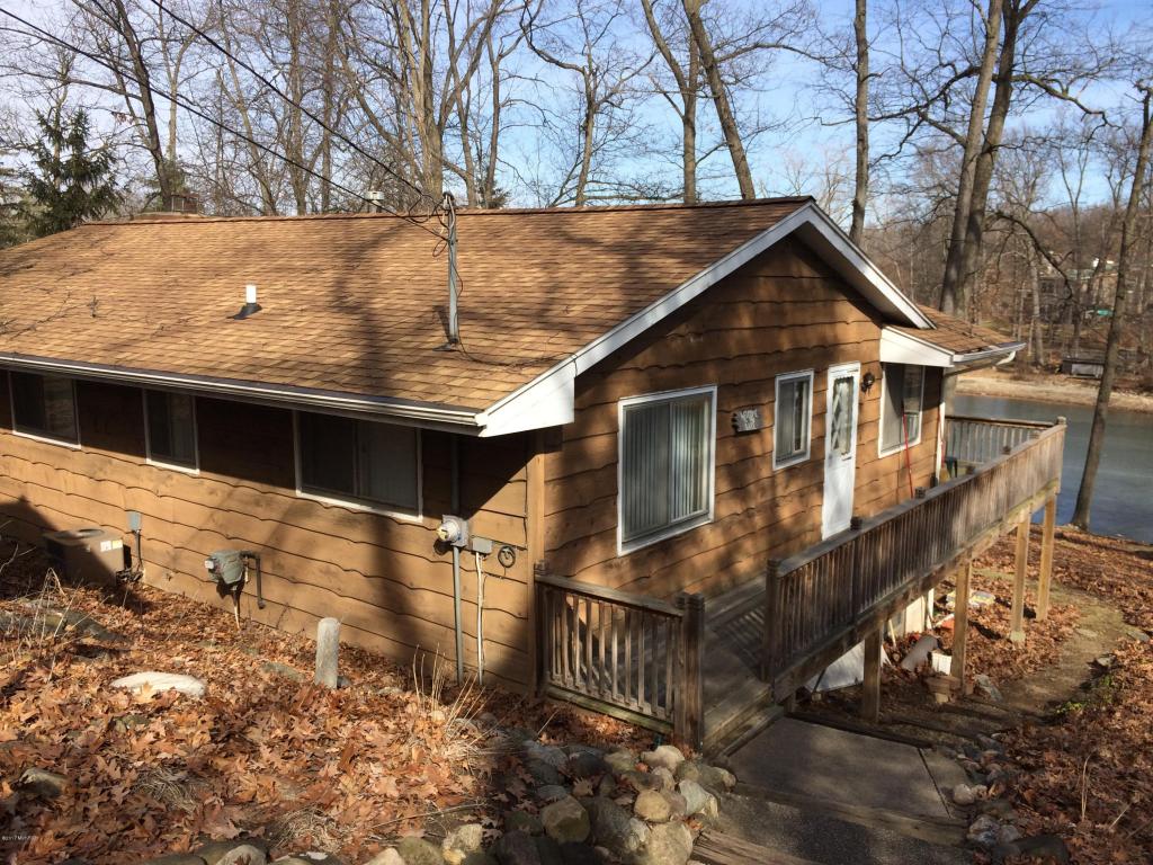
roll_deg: -0.1
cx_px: 576
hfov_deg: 61.7
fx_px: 966
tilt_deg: -9.5
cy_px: 432
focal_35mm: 29
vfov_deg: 48.2
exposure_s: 1/1520
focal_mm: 4.15
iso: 32
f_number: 2.2
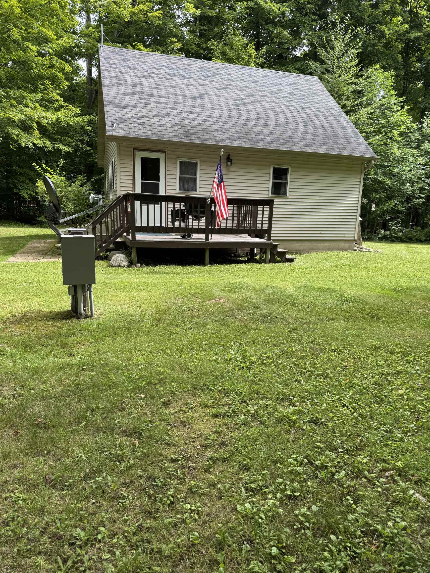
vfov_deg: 71.6
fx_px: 398
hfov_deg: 56.8
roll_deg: -1.2
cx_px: 215
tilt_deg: -11.6
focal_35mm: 24
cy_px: 286
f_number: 1.78
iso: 80
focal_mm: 6.76
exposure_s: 1/671
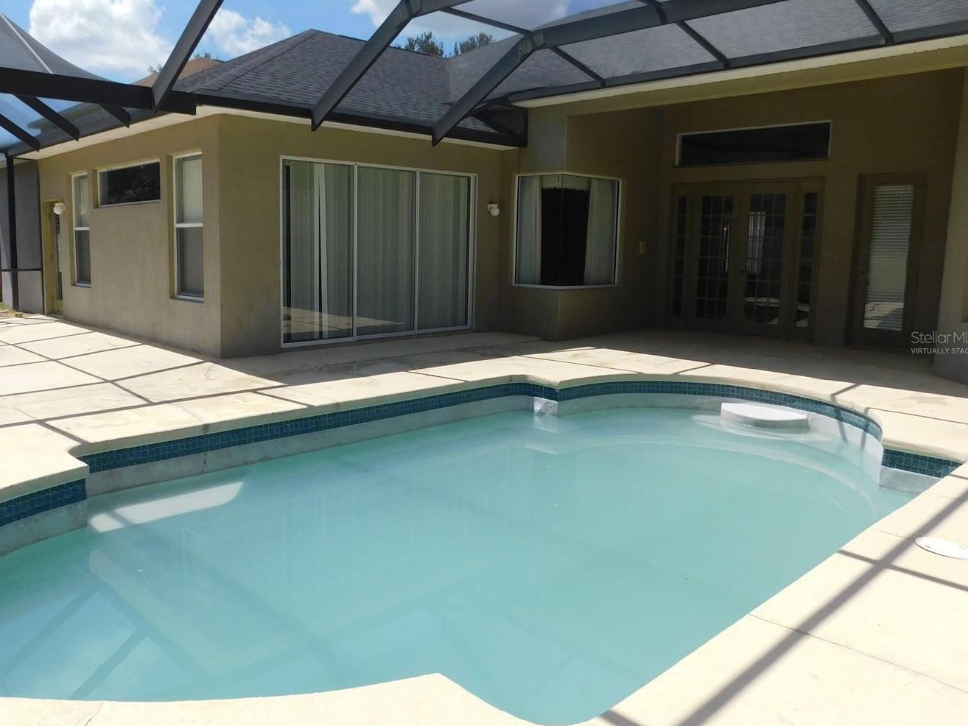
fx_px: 783
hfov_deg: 62.9
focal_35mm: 28
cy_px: 342
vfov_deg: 49.7
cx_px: 393
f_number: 6
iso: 125
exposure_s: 1/400
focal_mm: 4
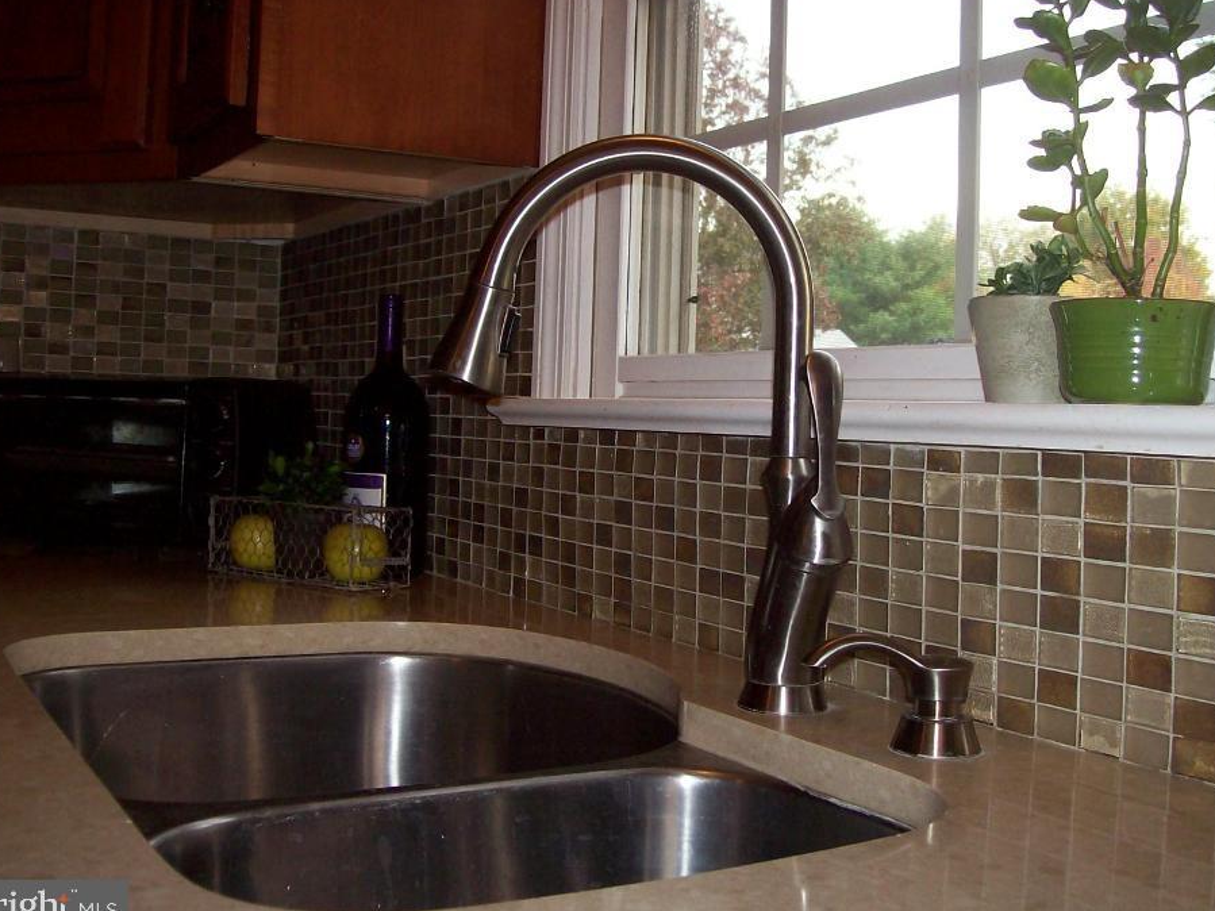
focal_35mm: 41
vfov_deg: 35.1
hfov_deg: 45.7
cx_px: 651
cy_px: 416
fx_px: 1439
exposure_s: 1/64
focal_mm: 6
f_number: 2.7
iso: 80
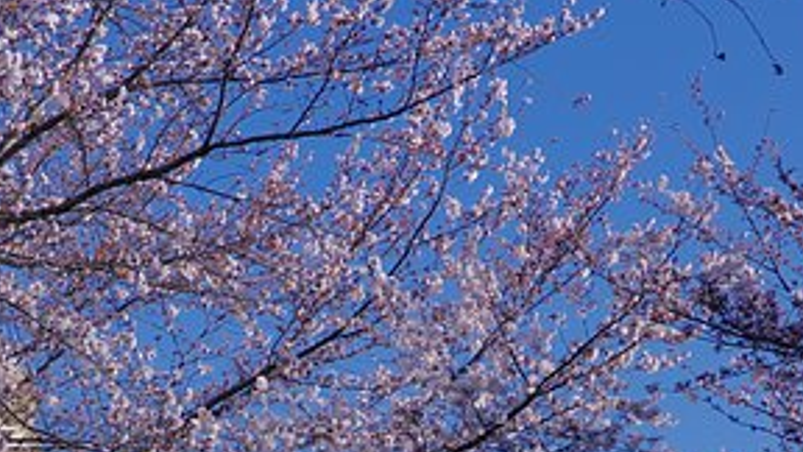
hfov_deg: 11.0
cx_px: 417
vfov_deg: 6.2
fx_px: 4152
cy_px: 628
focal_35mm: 195
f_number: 8
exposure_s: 1/160
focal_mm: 70
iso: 100
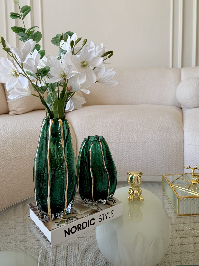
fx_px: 253
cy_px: 87
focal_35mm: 33
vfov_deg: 54.1
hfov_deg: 42.9
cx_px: 108
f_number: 1.78
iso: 64
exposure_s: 1/121
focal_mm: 6.76
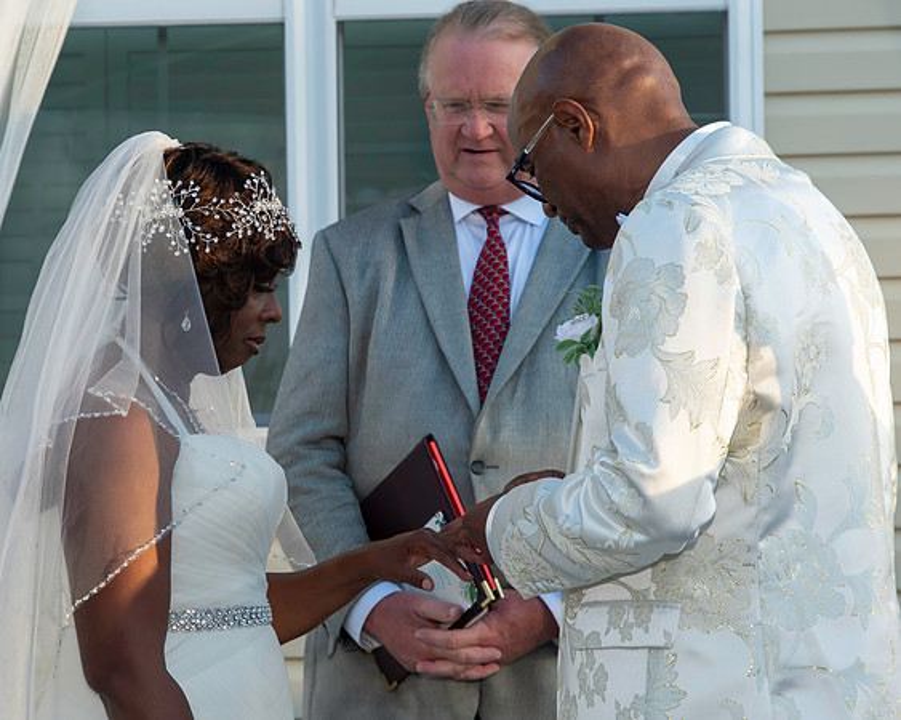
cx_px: 308
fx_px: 3168
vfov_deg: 13.0
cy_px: 336
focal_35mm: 119
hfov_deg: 16.2
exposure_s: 1/250
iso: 400
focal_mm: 58
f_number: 6.3
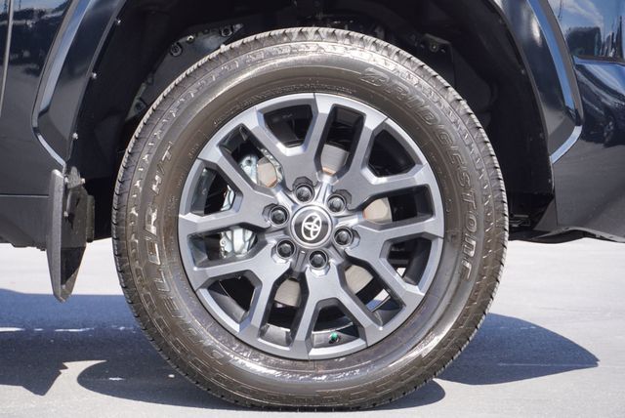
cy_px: 209
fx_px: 1199
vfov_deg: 19.8
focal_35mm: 69
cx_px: 312
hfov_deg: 29.2
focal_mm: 46
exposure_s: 1/100
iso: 100
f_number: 6.3
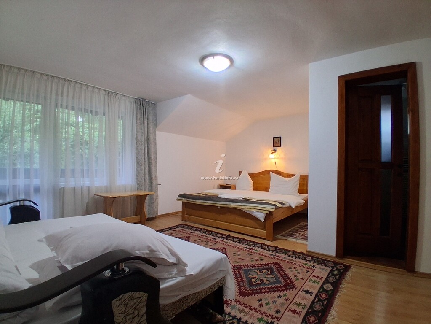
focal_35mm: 17
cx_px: 216
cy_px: 162
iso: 320
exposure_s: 1/50
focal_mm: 1.4
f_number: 2.2
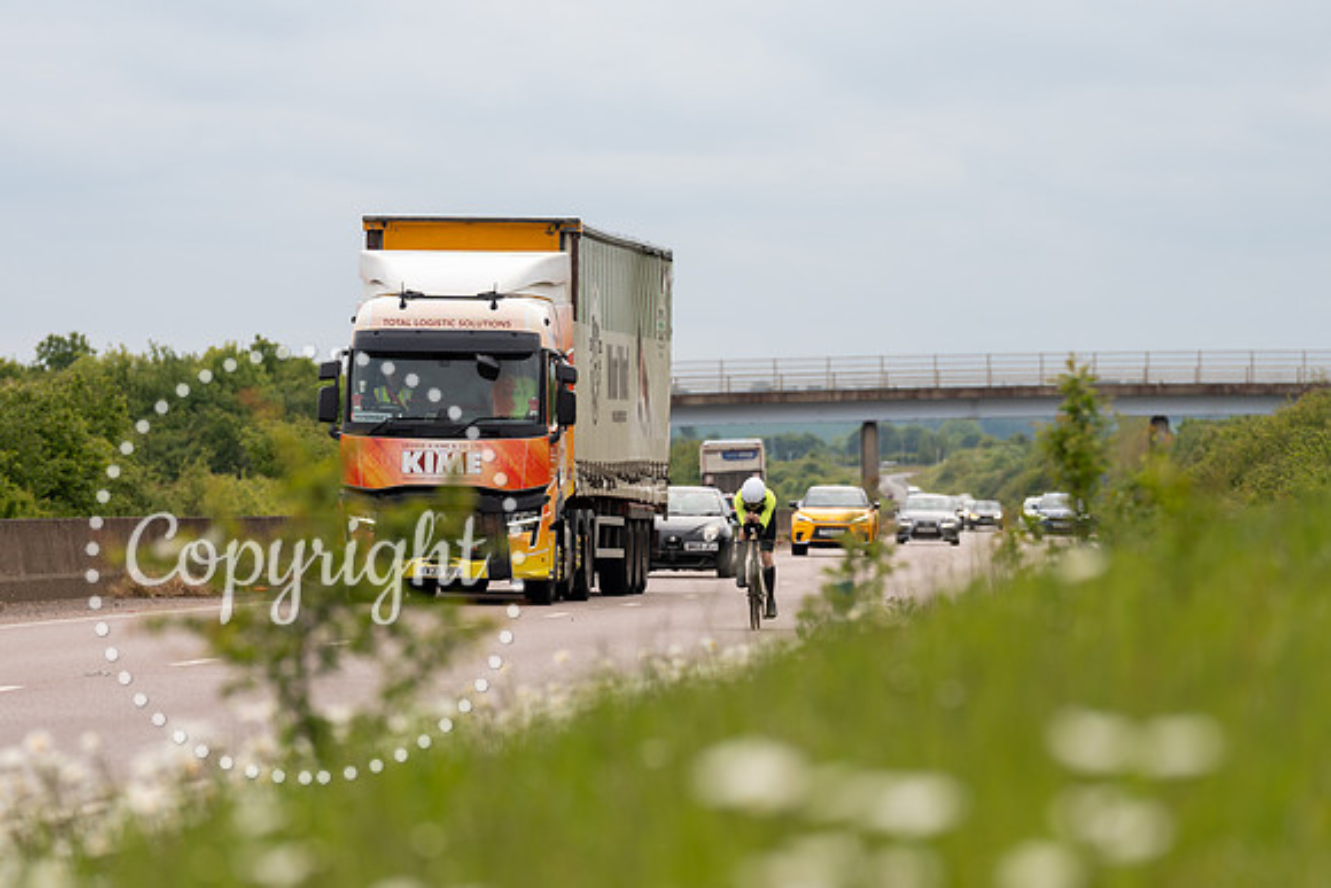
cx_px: 747
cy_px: 498
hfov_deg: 8.9
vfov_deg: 5.9
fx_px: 8554
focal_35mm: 231
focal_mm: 200
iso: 125
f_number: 4
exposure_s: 1/800
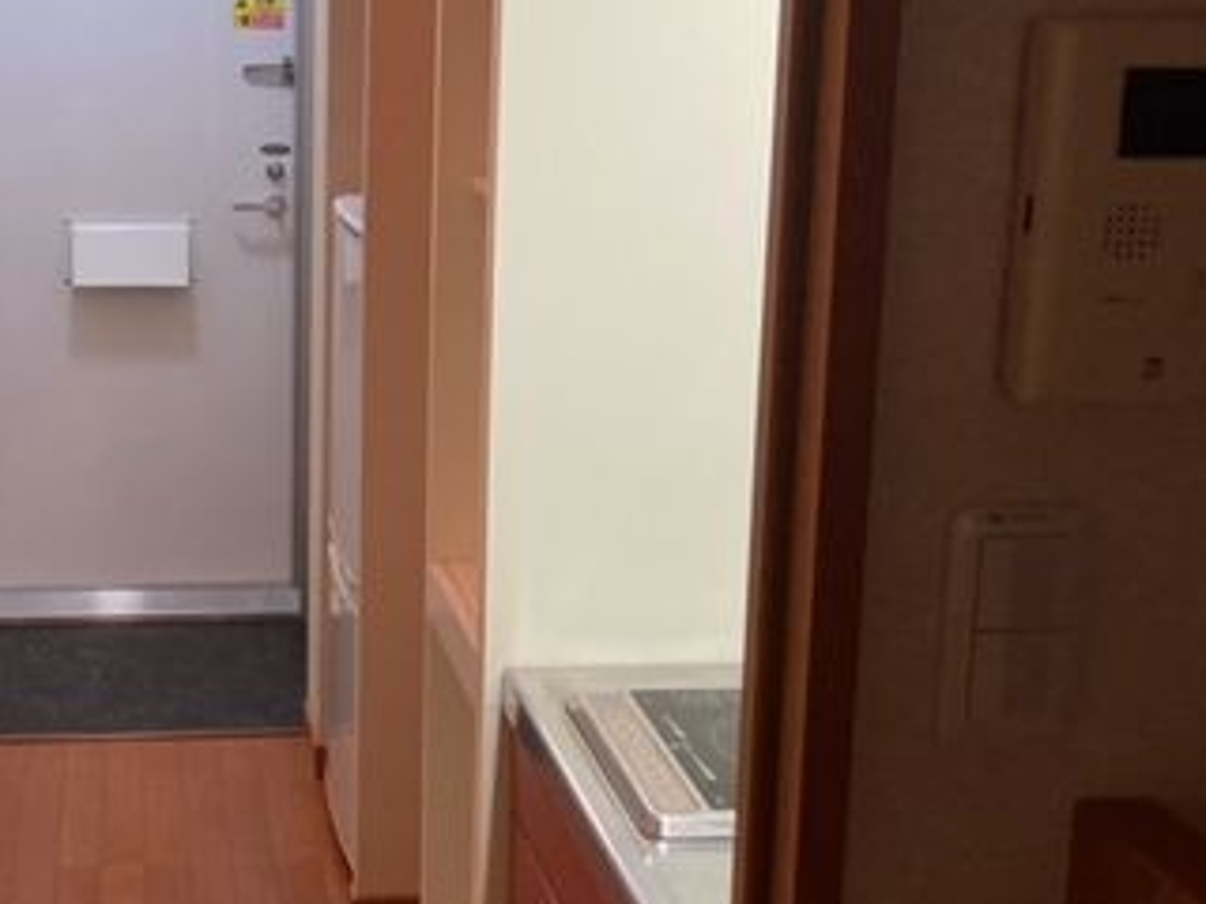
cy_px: 388
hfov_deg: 33.3
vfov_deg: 26.1
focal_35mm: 56
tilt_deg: -10.1
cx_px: 234
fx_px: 1951
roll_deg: +0.2
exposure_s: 1/50
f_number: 1.8
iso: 160
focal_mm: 3.99
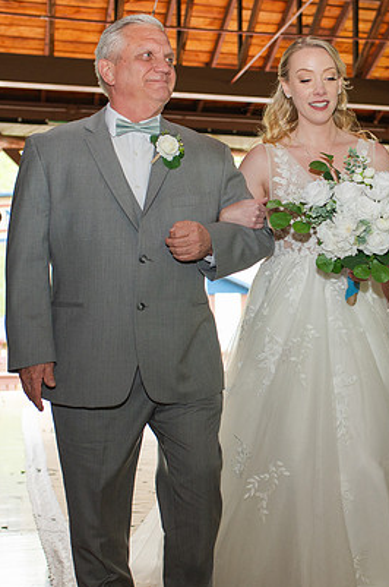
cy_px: 293
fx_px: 960
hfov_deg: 22.5
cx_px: 328
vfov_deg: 34.0
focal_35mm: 59
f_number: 3.2
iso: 800
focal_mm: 35
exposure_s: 1/200
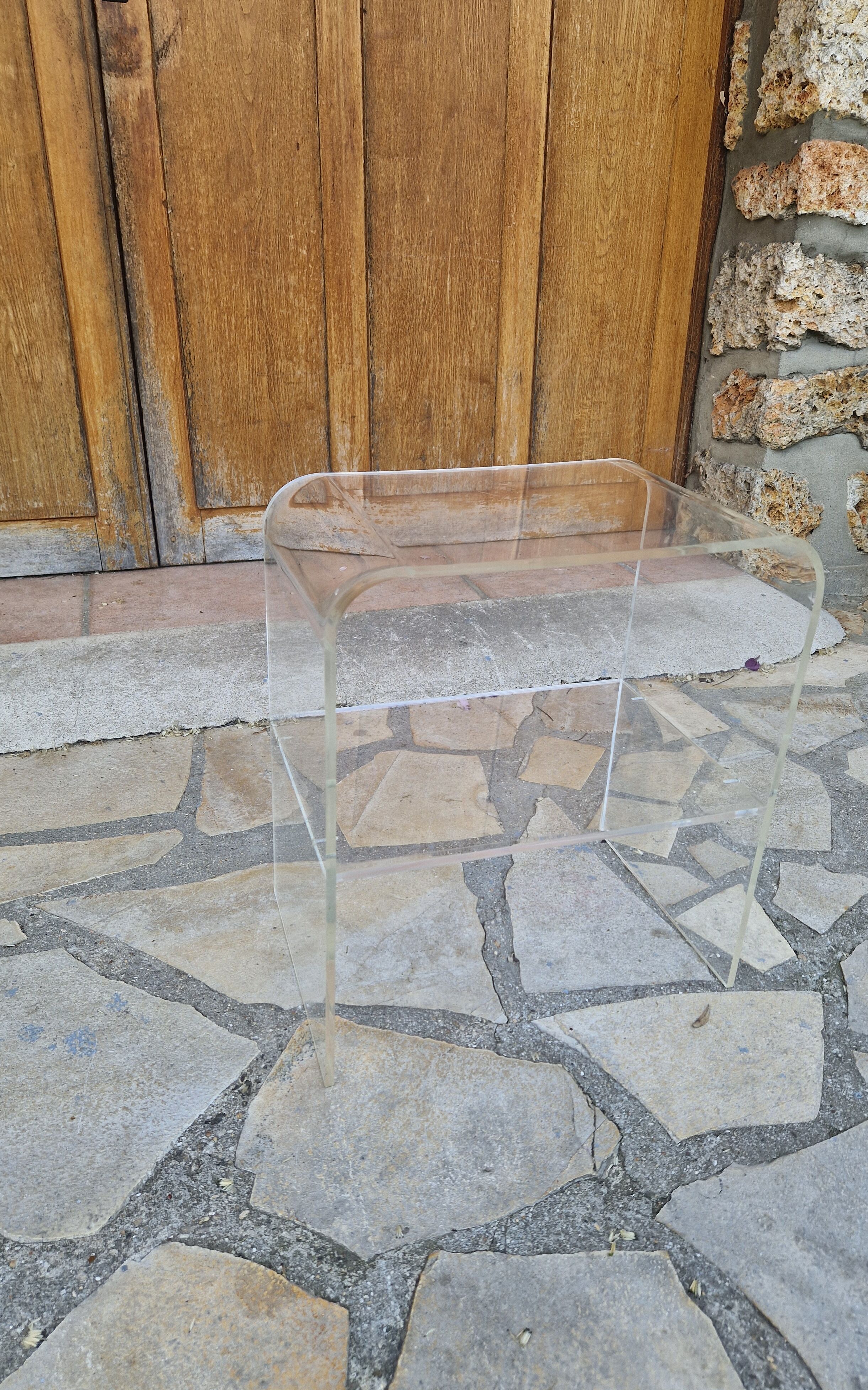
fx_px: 946
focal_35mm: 25
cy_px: 689
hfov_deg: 49.2
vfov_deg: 72.5
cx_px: 471
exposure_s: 1/180
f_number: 1.8
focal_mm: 5.4
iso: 50
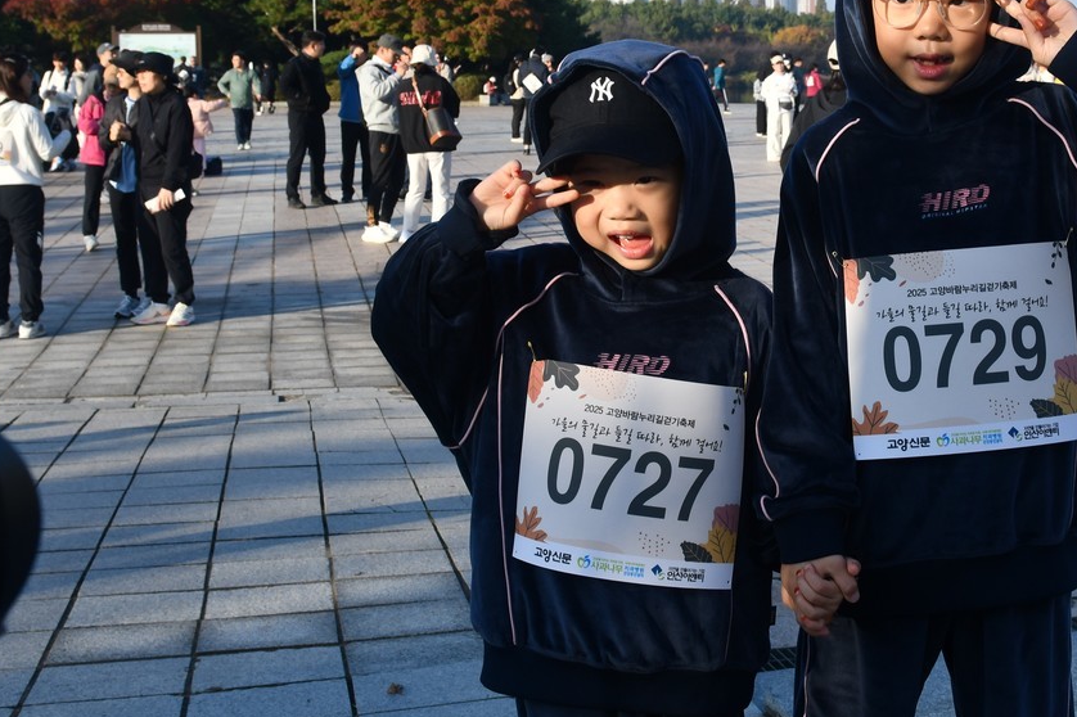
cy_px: 243
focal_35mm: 55
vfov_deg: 24.5
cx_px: 770
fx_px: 1645
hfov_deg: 35.7
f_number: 8
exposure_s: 1/250
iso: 125
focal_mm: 24
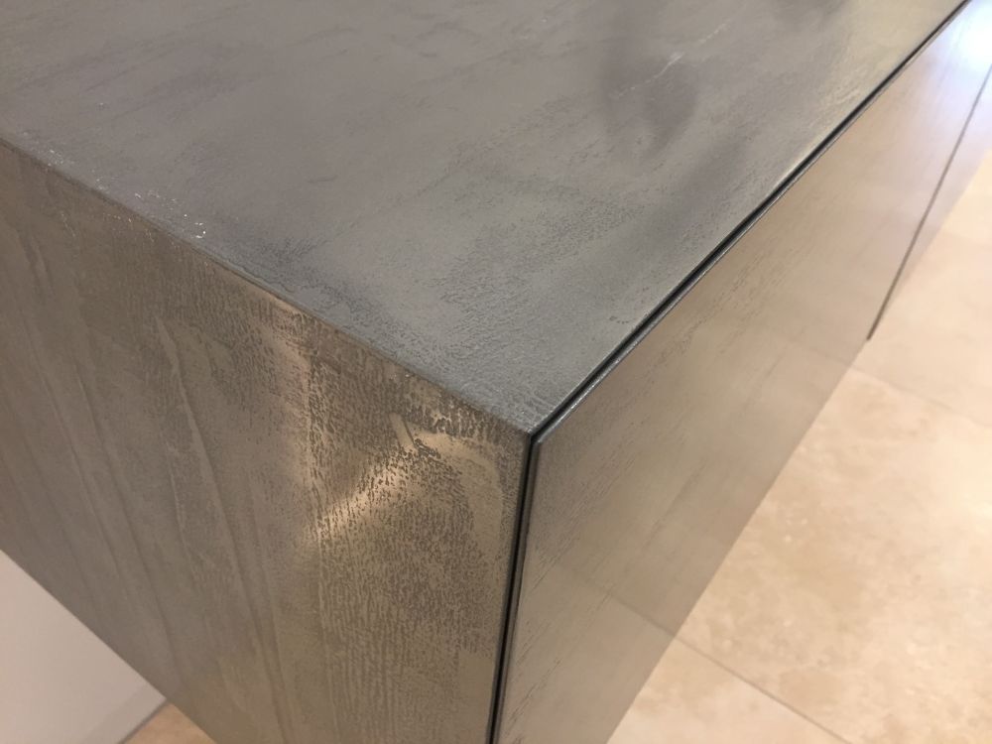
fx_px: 831
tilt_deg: -42.0
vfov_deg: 48.2
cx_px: 496
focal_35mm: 29
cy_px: 372
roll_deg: -4.4
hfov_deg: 61.7
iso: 160
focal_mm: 4.15
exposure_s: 1/33
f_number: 2.2
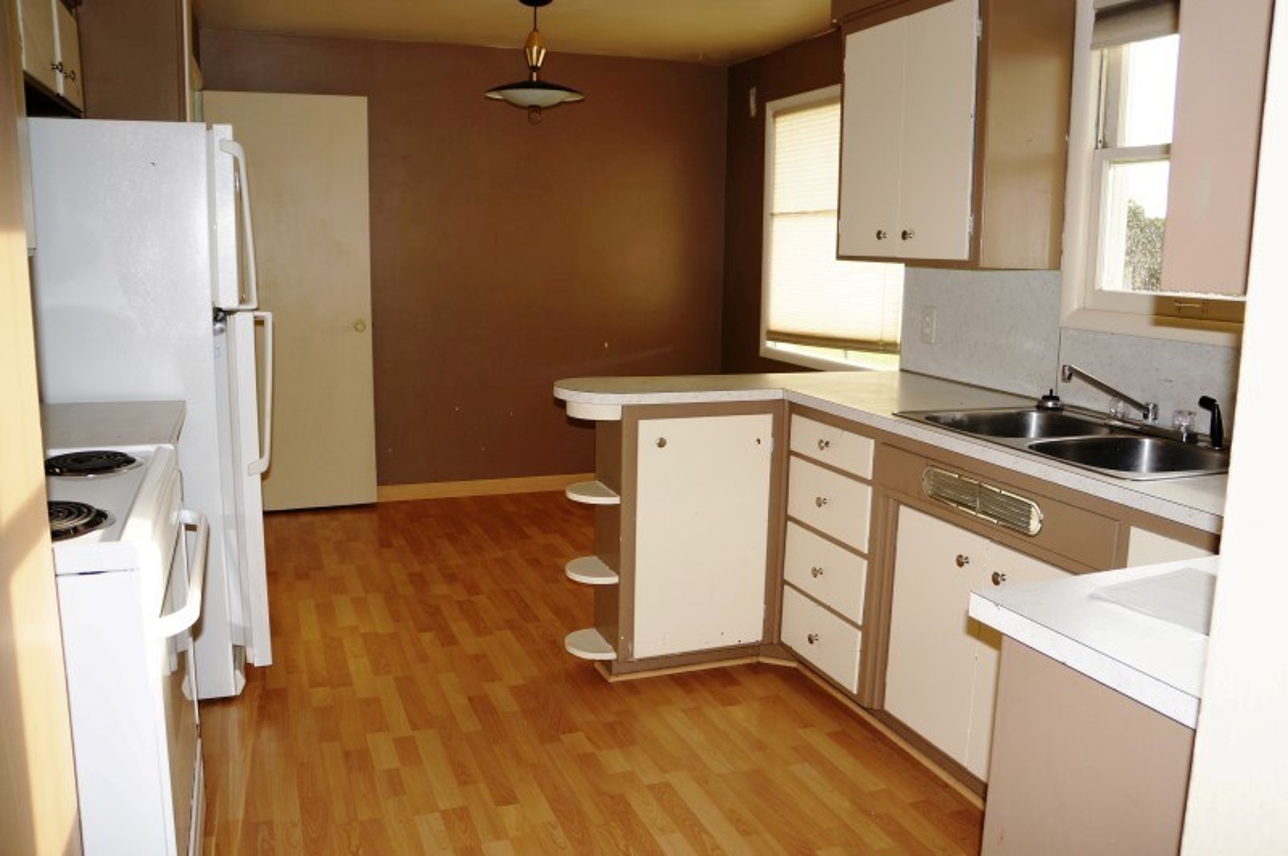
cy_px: 428
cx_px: 644
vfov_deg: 45.6
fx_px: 1019
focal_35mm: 28
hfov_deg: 64.6
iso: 160
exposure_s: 1/160
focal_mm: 19
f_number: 4
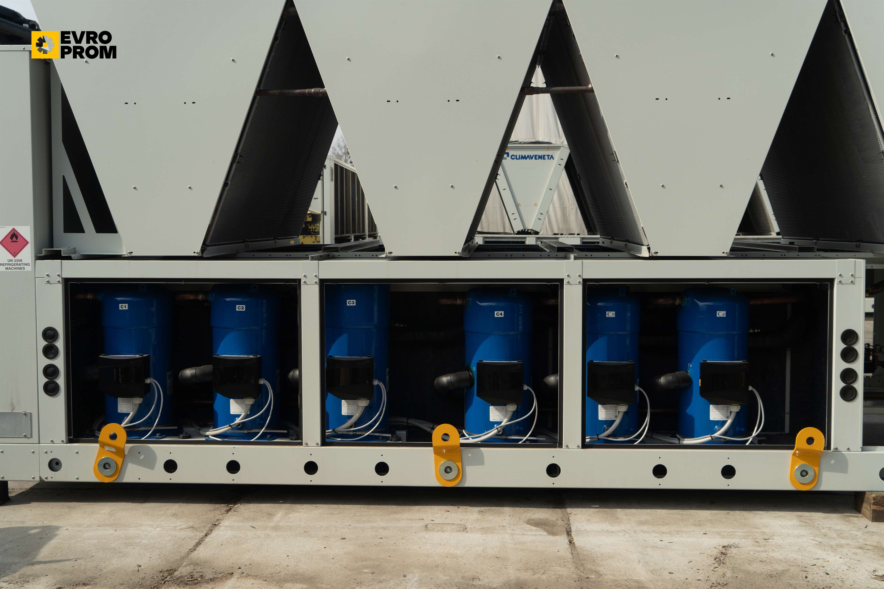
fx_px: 933
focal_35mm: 38
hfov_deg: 50.7
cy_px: 294
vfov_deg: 35.1
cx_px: 442
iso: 160
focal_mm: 38
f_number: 7.1
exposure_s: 1/320
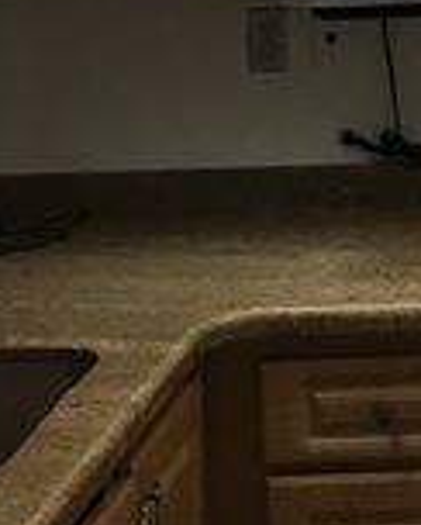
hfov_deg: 12.0
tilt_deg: +0.5
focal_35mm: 120
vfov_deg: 15.0
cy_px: -219
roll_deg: +1.0
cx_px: 714
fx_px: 1865
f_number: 1.8
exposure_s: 1/30
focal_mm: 3.99
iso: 40
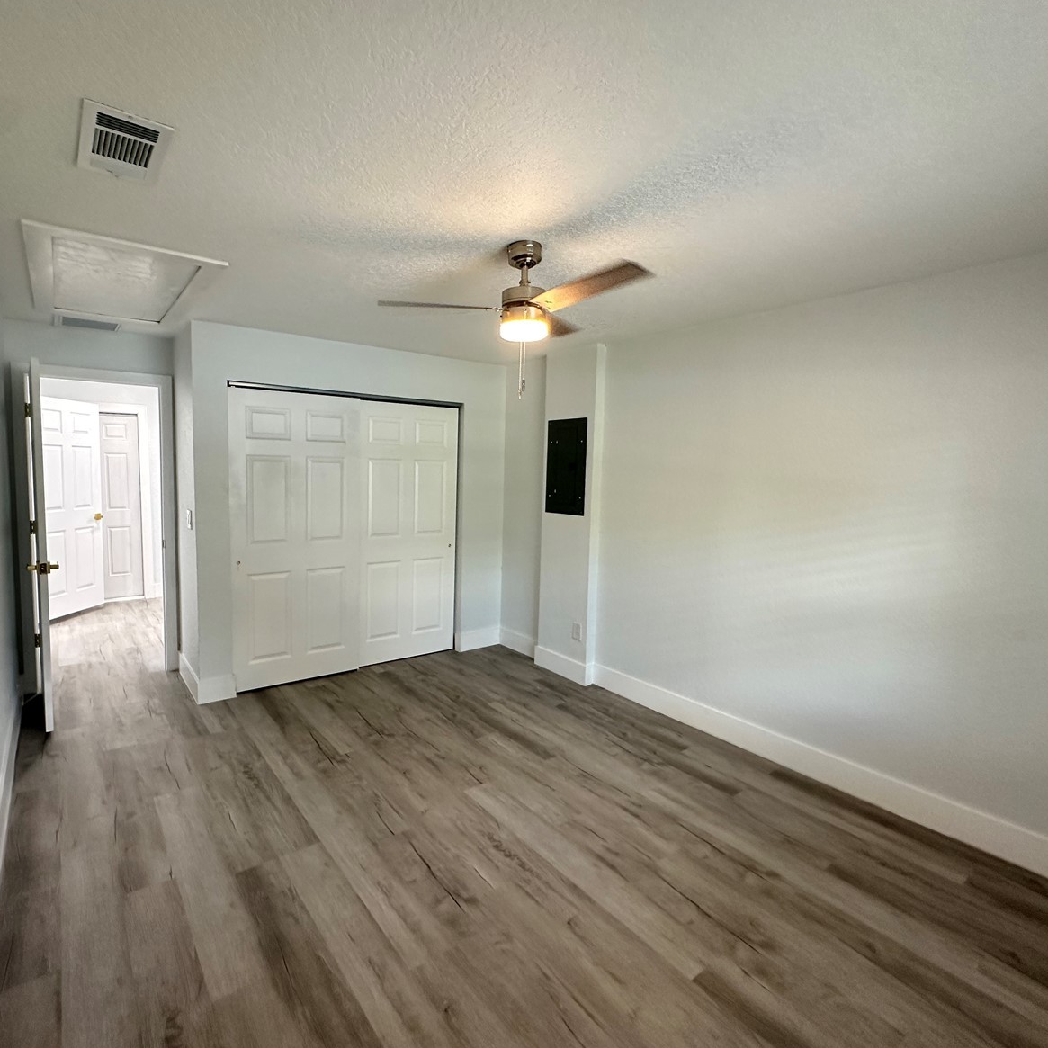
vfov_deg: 84.0
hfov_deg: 83.5
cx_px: 453
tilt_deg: -5.1
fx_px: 582
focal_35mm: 17
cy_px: 518
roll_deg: -1.1
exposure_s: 1/60
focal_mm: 2.22
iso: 250
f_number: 2.2
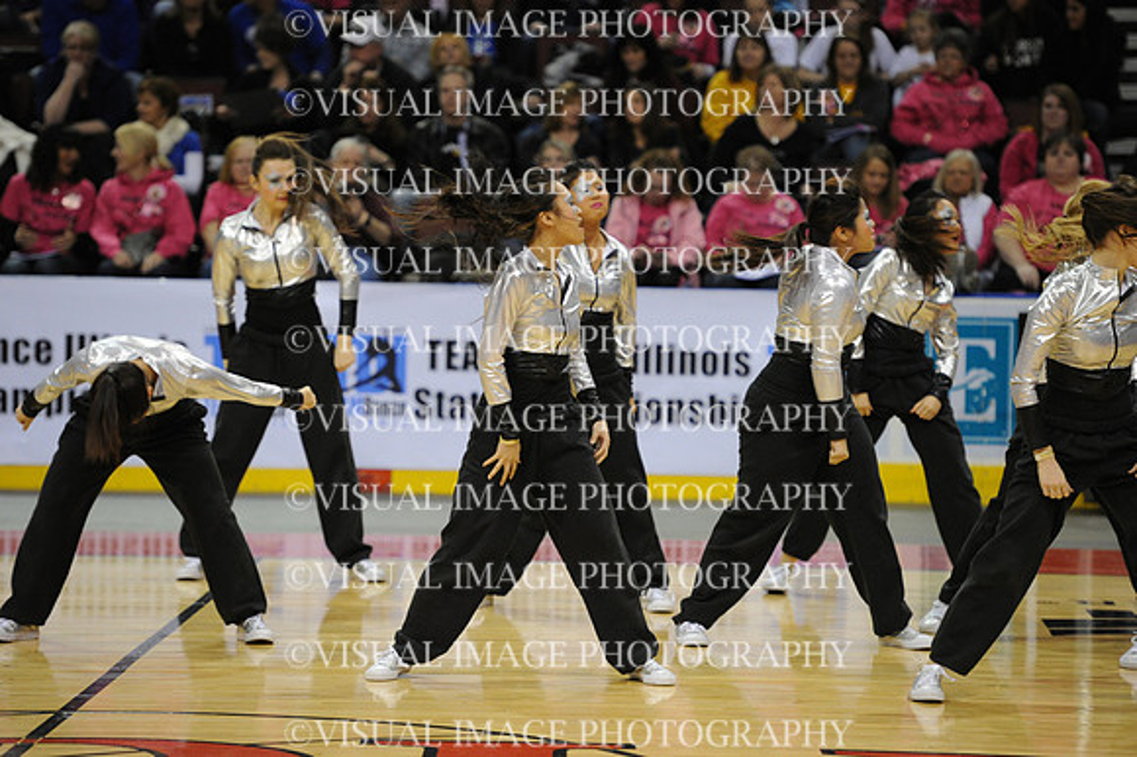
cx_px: 568
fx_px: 5366
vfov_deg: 8.1
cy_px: 378
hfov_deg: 12.1
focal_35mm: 170
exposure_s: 1/640
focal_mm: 170
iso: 5000
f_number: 3.2
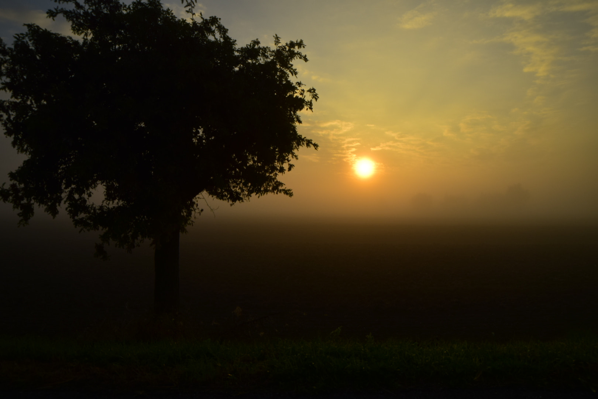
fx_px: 349
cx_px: 299
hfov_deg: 81.2
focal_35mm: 21
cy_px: 200
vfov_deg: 59.5
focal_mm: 14
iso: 125
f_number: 4
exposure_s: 1/3200
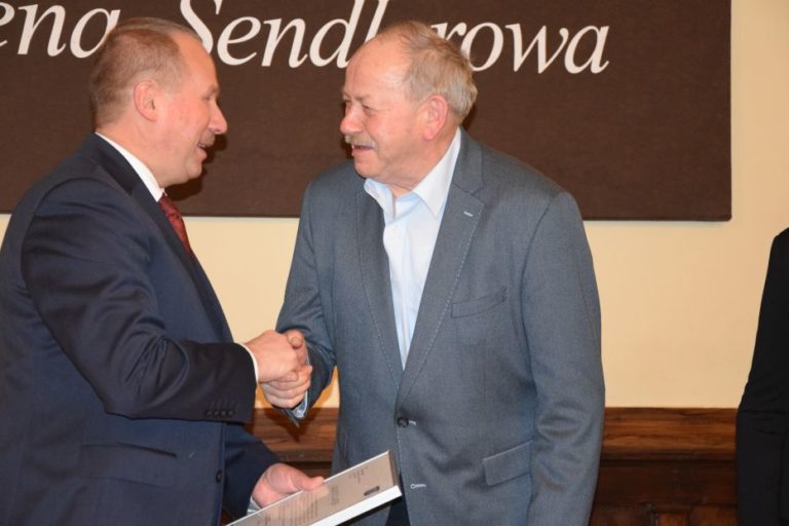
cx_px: 394
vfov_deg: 13.8
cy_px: 263
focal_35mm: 99
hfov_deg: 20.6
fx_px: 2170
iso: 3200
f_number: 5.3
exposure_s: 1/60
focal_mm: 66
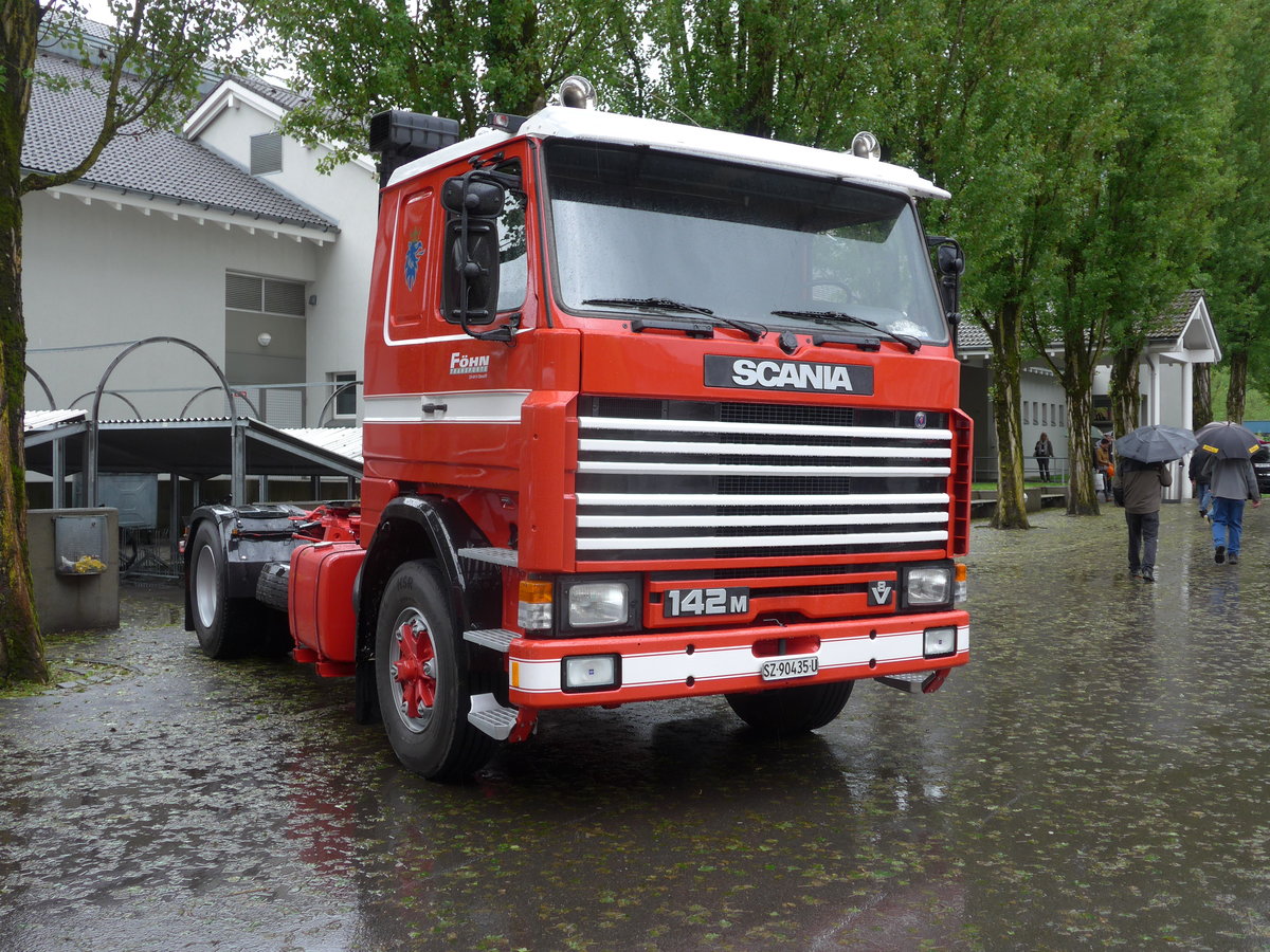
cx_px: 635
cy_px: 476
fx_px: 1321
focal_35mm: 36
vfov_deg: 39.7
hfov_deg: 51.4
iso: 80
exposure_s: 1/125
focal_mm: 7.5
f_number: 2.8
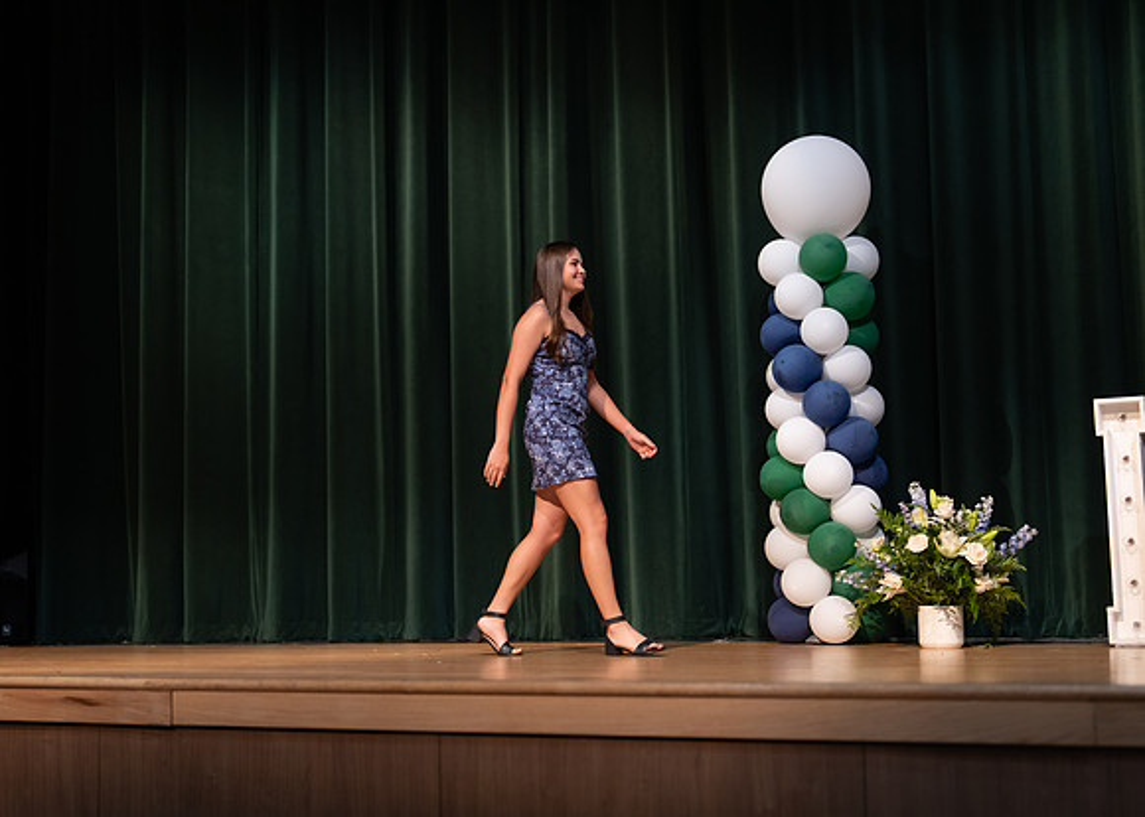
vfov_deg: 25.6
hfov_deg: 35.3
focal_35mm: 55
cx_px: 572
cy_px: 408
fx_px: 1802
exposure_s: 1/320
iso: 500
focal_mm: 50
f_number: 1.2
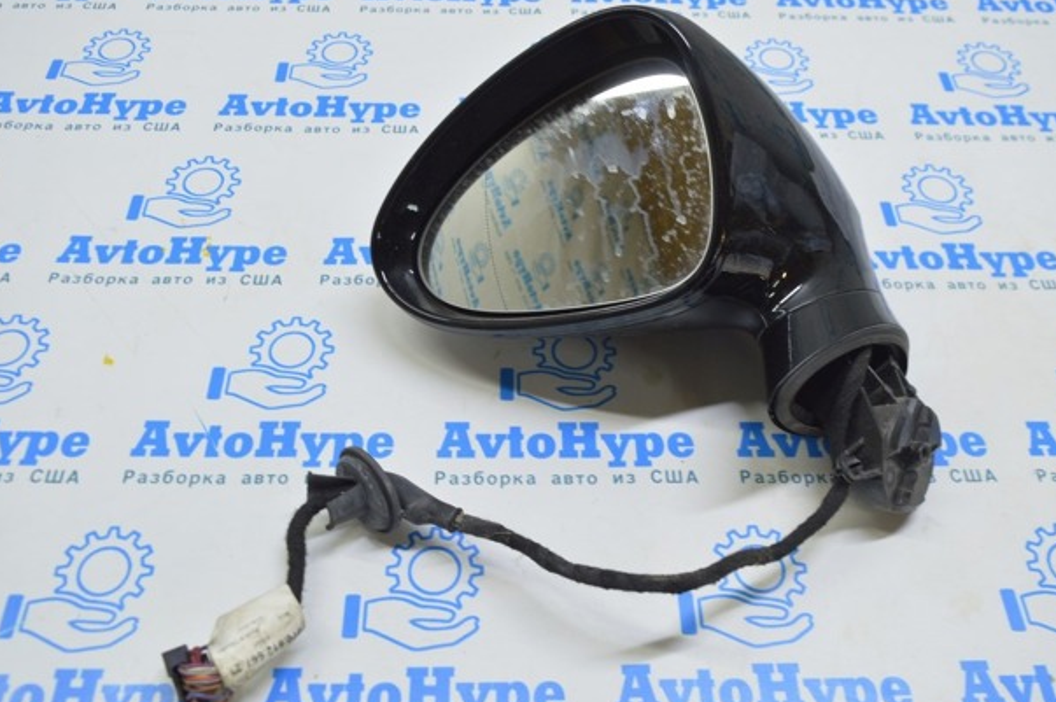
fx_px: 1026
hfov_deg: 54.5
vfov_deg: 37.8
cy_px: 344
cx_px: 522
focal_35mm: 35
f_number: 5.6
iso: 400
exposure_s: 1/20
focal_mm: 22
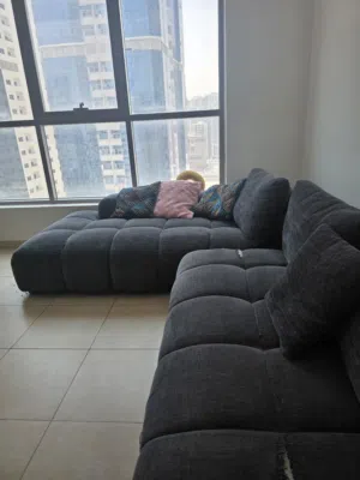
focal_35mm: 23
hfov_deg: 58.9
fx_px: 319
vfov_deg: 73.9
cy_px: 240
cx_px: 180
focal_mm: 6.3
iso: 64
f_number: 1.7
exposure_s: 1/359
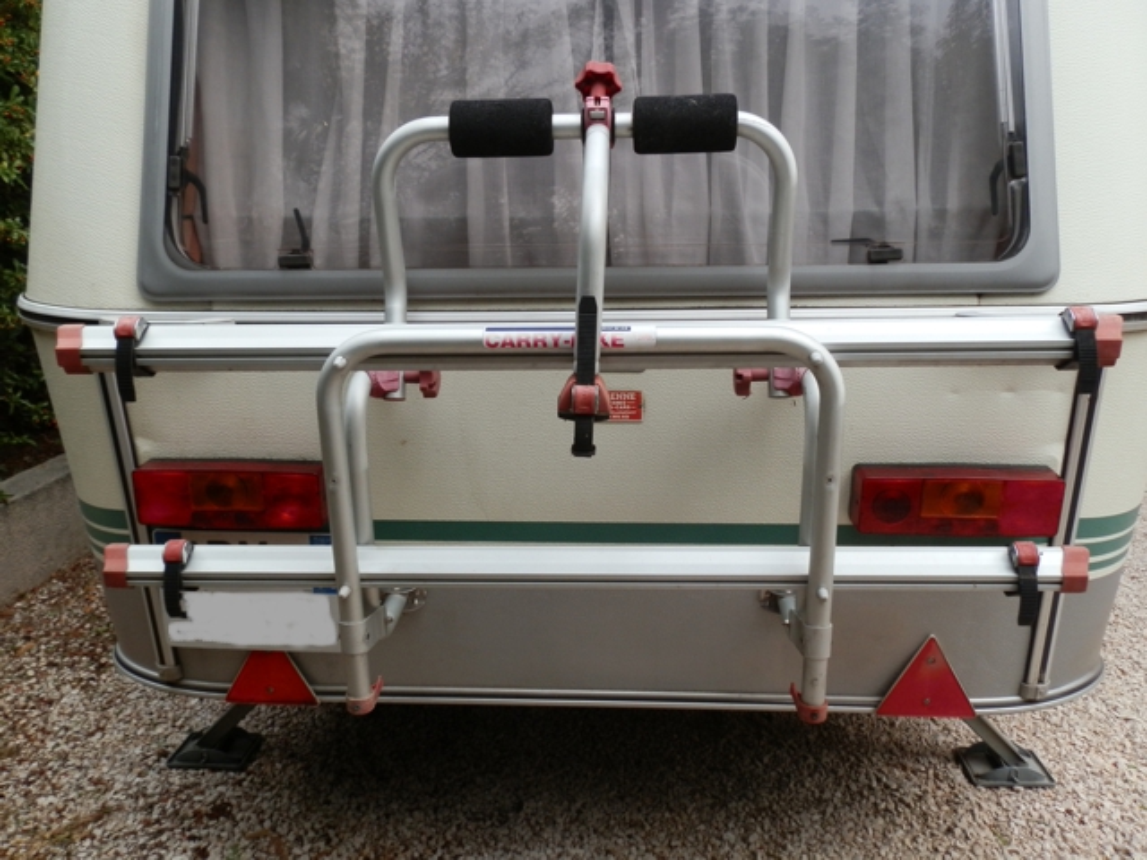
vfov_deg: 49.7
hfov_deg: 63.4
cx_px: 574
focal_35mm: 28
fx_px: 928
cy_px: 430
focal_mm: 5
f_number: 3.1
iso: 64
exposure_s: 1/320
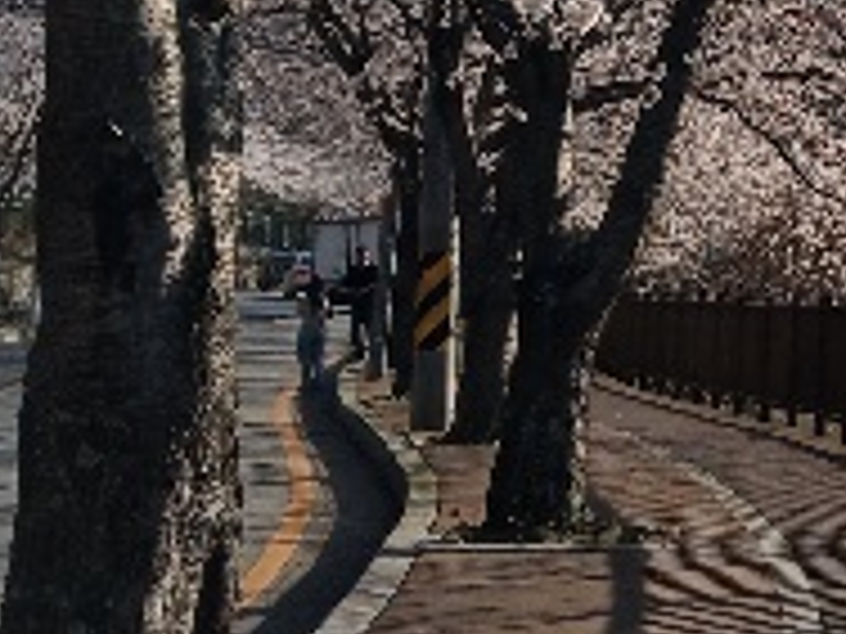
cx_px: 1602
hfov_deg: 14.5
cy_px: -319
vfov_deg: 12.1
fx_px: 2859
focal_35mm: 117
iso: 20
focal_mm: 3.98
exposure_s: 1/1429
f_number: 1.8
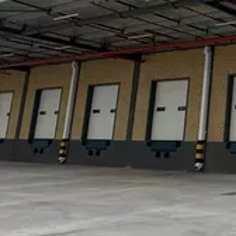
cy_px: 39
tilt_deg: +11.6
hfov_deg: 23.1
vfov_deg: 28.3
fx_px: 455
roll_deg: -1.1
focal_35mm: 59
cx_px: 361
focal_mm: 2.22
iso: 40
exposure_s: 1/678
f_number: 2.2
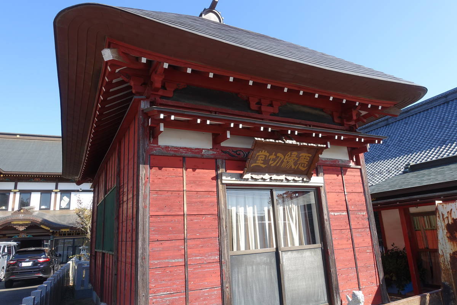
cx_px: 228
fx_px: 305
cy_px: 152
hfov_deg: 73.7
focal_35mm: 24
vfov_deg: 53.1
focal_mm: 8.8
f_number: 5.6
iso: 125
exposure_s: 1/200
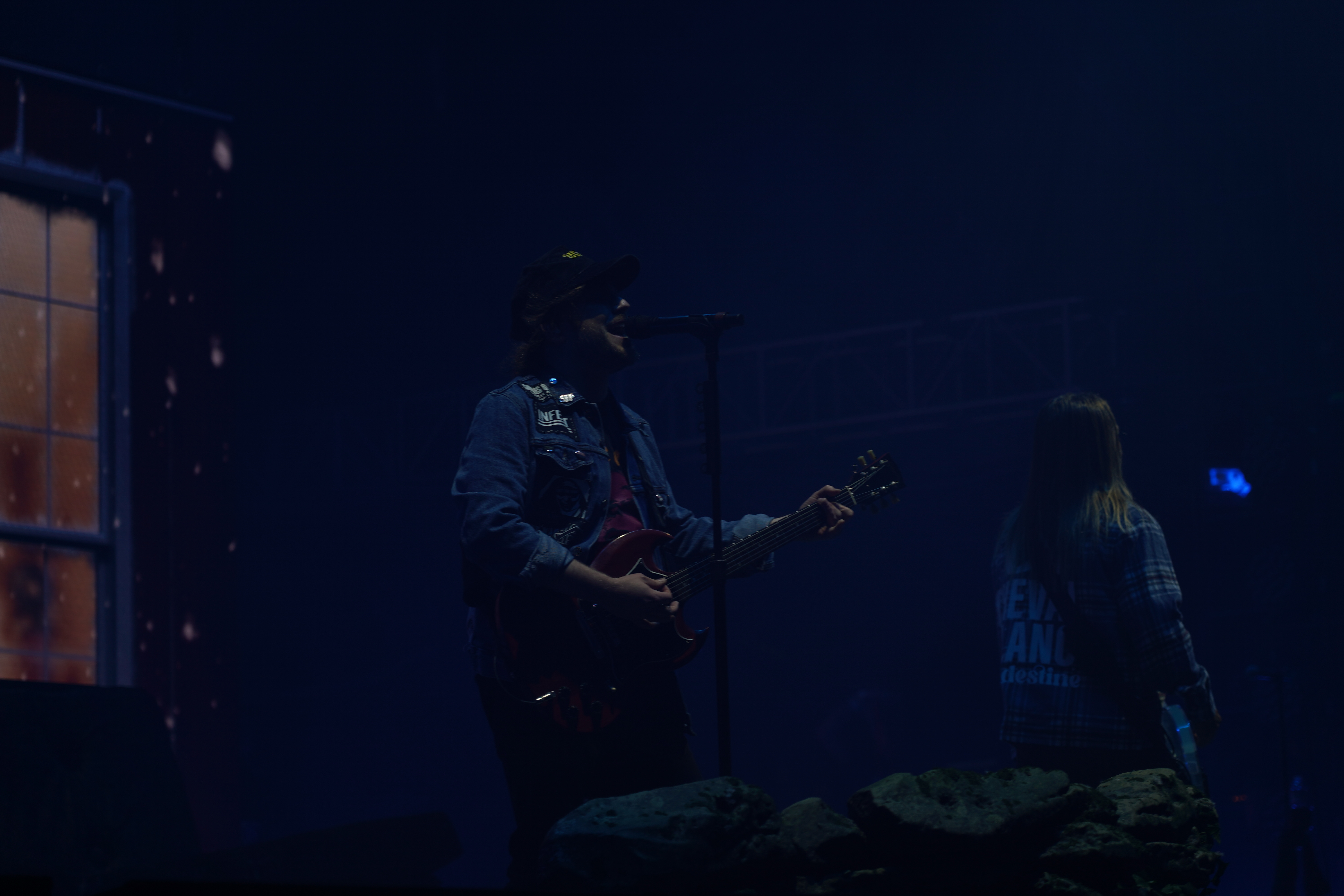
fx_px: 3920
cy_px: 448
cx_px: 672
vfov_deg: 13.0
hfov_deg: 19.5
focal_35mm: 105
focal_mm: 105
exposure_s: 1/160
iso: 100
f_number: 4.5
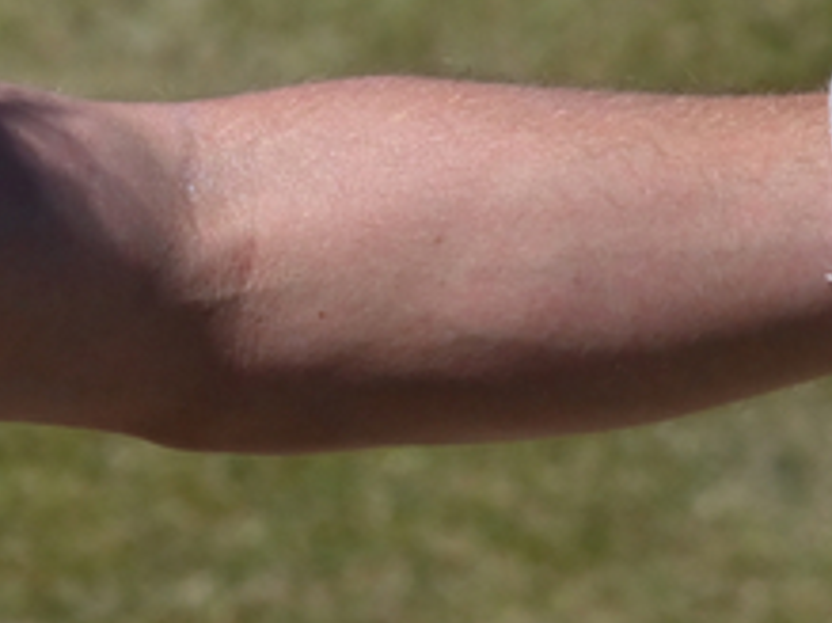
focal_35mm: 2236
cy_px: 160
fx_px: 53713
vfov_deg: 0.7
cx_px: 1071
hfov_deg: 0.9
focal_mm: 400
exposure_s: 1/2000
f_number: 9
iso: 320
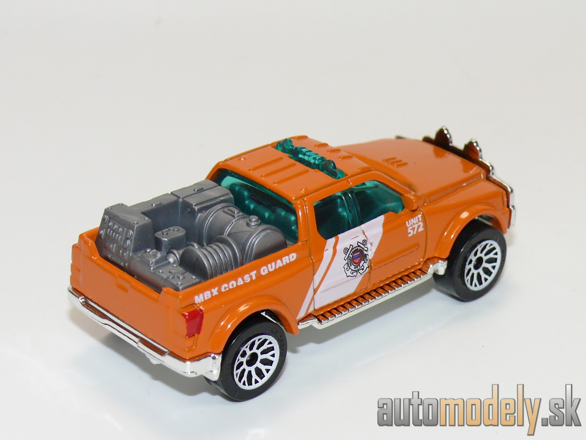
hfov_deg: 18.7
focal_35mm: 105
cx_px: 293
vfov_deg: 14.1
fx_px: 1778
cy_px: 220
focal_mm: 13.7
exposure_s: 1/30
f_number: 4
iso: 100
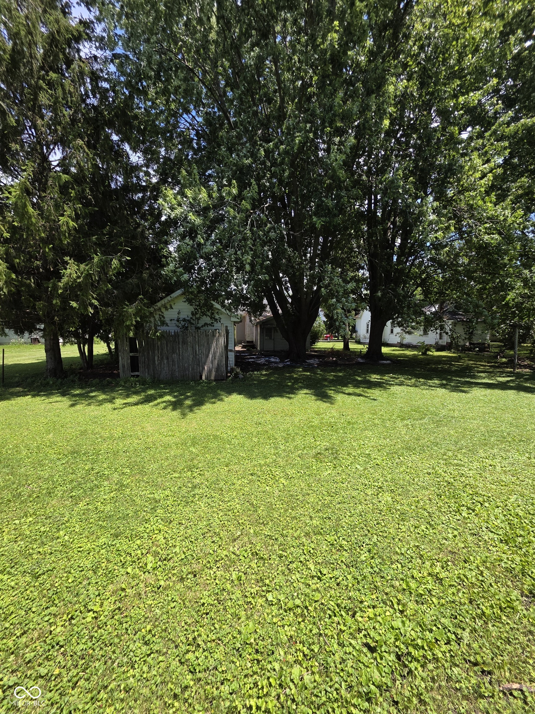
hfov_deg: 89.9
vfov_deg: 106.2
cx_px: 268
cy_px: 357
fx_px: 268
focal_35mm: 13
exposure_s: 1/919
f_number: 1.9
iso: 40
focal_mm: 2.2
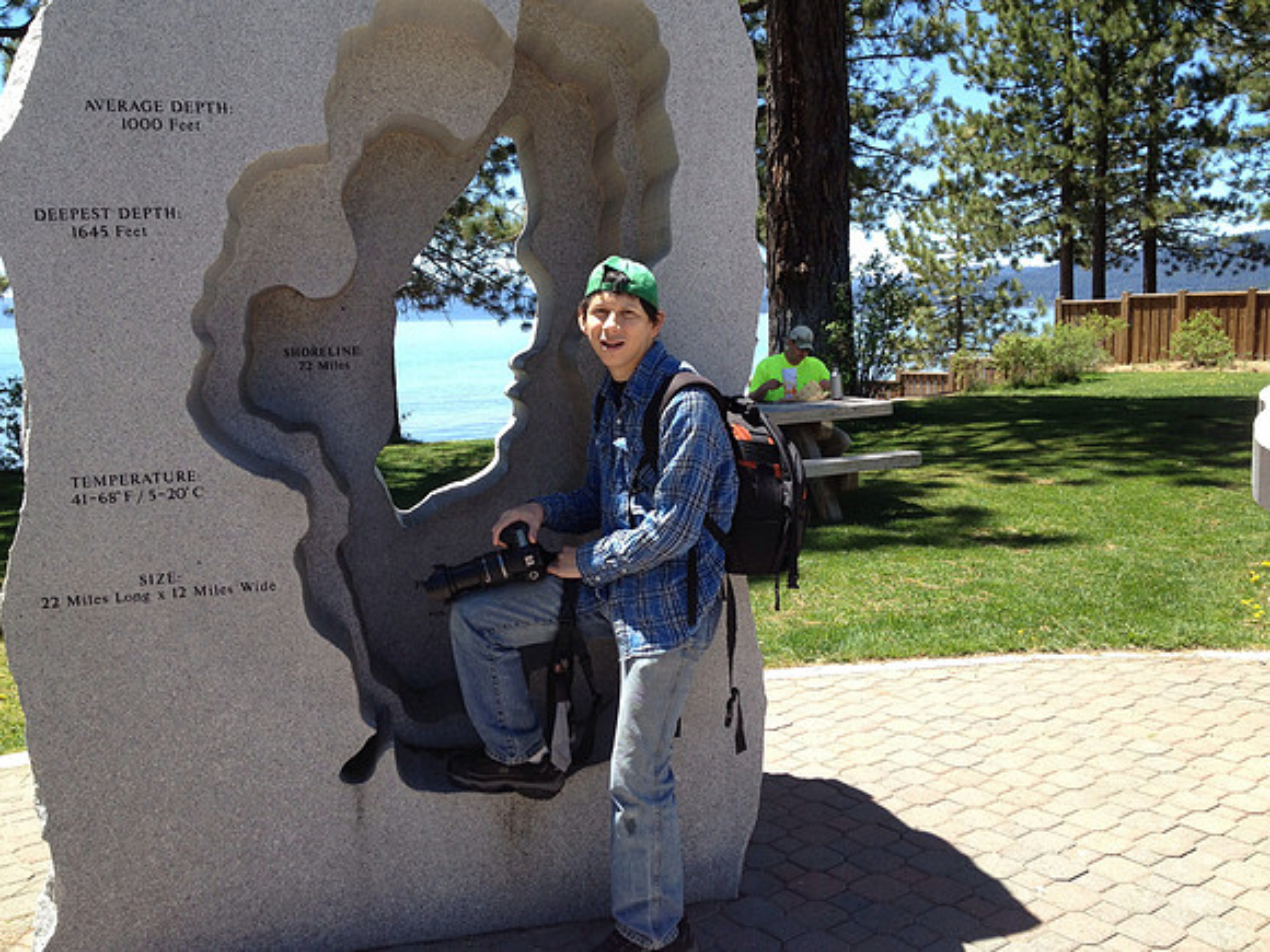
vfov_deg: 40.7
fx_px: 1284
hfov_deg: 52.6
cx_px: 635
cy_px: 476
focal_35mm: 35
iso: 50
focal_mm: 4.28
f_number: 2.4
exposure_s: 1/613
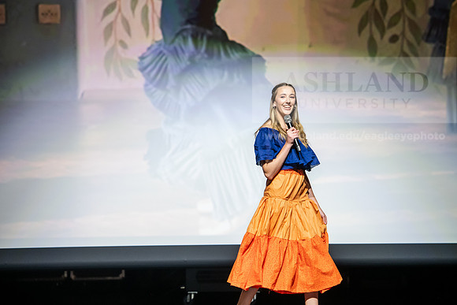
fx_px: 1778
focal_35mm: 140
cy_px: 152
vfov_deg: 9.8
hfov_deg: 14.7
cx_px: 228
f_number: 3.5
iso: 2500
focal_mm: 140
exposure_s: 1/250
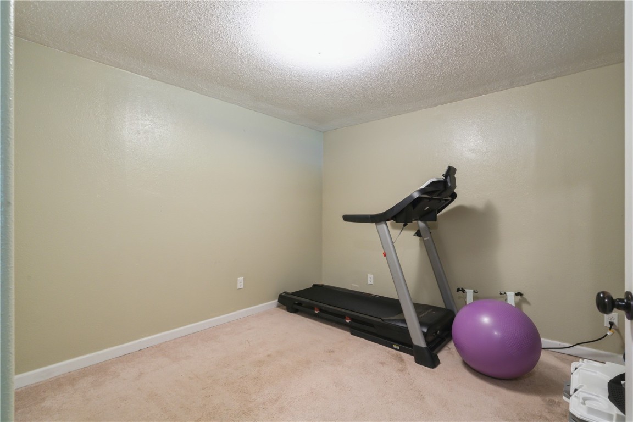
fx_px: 281
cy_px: 211
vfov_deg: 73.7
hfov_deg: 96.7
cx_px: 316
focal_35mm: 16
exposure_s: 1/3
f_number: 10
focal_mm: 16
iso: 640
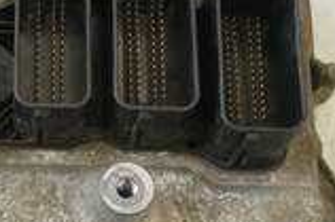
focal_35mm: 95
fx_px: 883
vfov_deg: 14.1
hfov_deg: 21.1
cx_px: 49
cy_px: 228
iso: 2500
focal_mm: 15
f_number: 3.8
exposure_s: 1/60
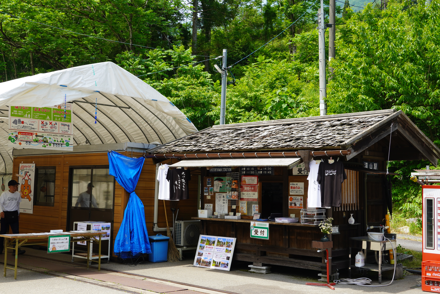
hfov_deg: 41.1
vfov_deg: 28.1
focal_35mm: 48
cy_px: 147
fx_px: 587
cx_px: 220
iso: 100
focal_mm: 32
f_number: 8
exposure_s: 1/100
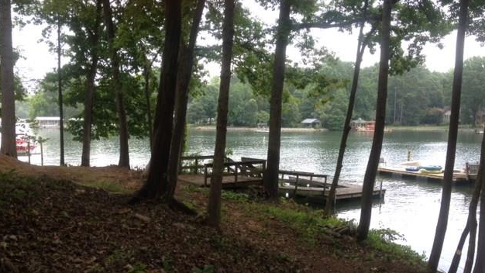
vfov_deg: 30.3
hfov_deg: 51.6
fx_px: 502
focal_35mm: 39
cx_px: 246
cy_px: 166
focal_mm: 4.28
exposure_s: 1/208
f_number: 2.4
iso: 50
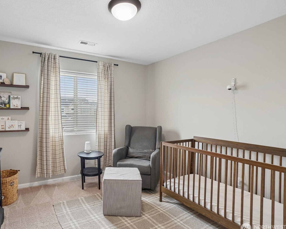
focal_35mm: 19
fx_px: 161
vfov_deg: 70.9
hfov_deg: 82.1
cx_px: 112
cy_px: 116
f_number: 8
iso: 400
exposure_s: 1/20
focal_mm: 16
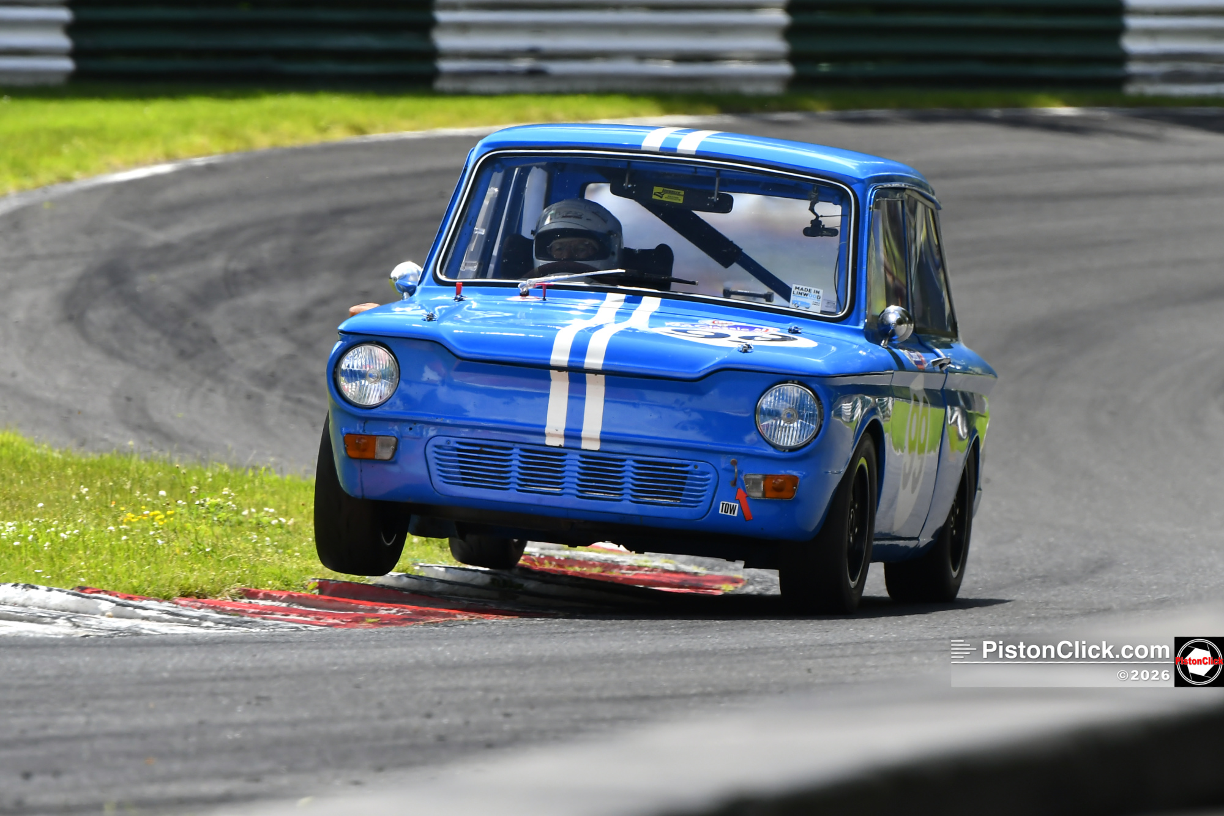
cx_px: 612
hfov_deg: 5.7
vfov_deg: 3.8
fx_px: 12238
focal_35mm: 360
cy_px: 408
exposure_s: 1/640
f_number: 5.6
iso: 450
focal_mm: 240
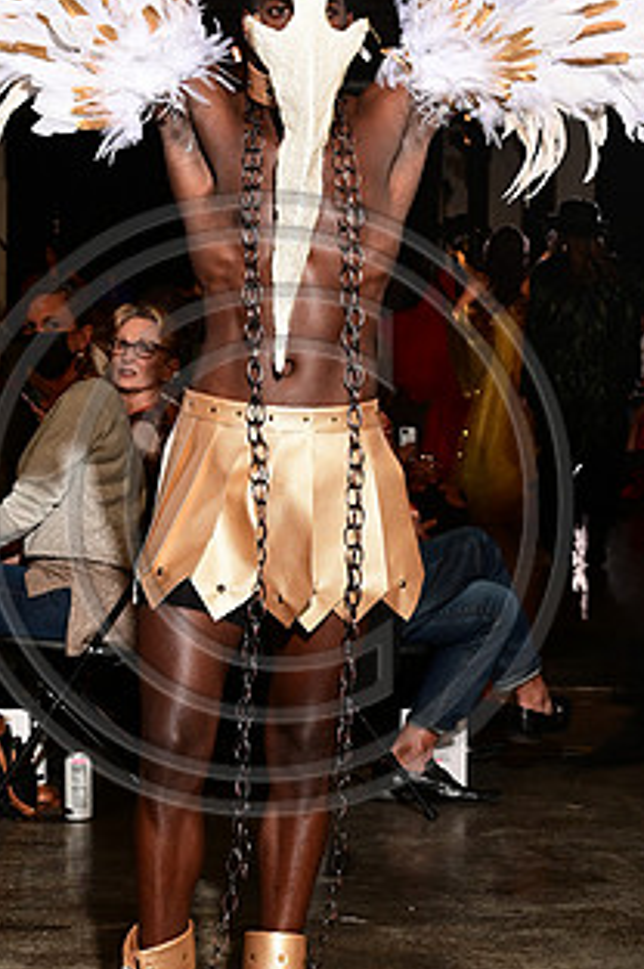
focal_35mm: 112
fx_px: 3012
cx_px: 262
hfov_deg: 12.2
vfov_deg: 18.3
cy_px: 502
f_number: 9
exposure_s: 1/125
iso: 1000
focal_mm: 78
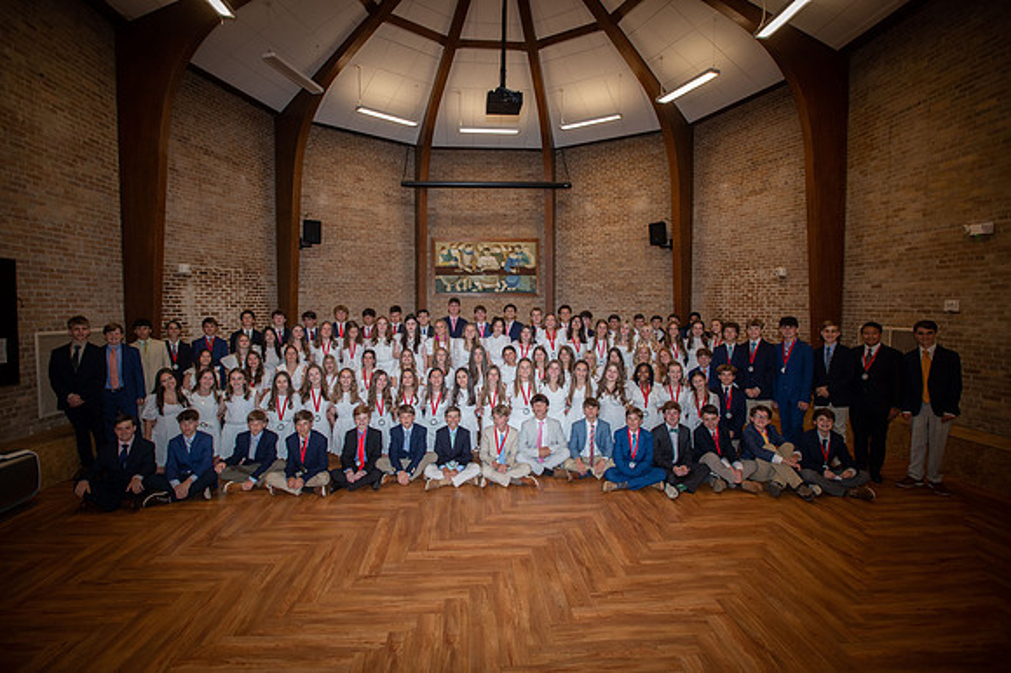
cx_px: 506
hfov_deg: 93.3
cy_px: 336
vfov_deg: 70.4
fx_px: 477
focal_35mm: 17
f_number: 4.5
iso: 2000
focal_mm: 17
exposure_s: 1/160
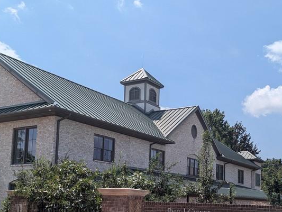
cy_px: 159
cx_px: 161
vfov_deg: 31.0
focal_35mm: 46
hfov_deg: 41.1
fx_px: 375
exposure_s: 1/2976
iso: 48
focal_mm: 6.81
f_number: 1.85
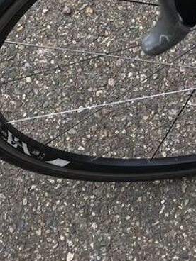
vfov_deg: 16.2
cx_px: 173
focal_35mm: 105
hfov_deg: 14.0
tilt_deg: -55.5
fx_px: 793
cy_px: -187
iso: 25
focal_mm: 4.15
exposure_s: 1/361
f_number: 2.2
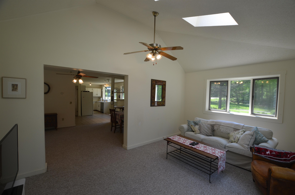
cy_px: 98
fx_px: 123
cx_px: 148
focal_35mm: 15
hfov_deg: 100.5
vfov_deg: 77.1
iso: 250
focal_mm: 10
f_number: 5.6
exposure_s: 1/125
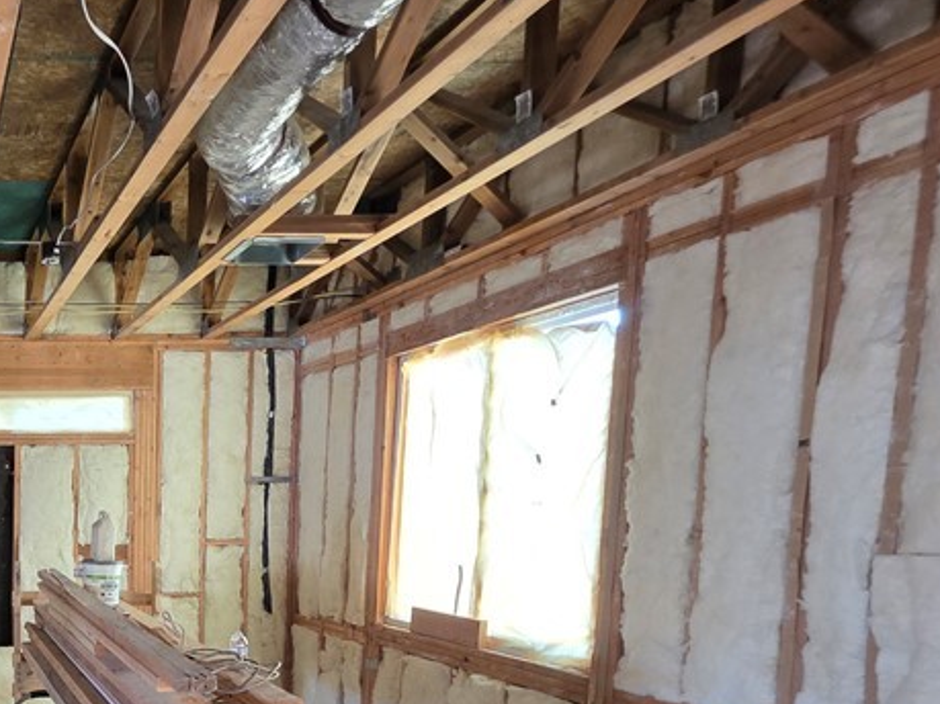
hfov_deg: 46.7
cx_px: -76
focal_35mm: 29
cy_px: 593
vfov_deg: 45.0
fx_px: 787
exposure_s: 1/60
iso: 400
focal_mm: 2.2
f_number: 1.9
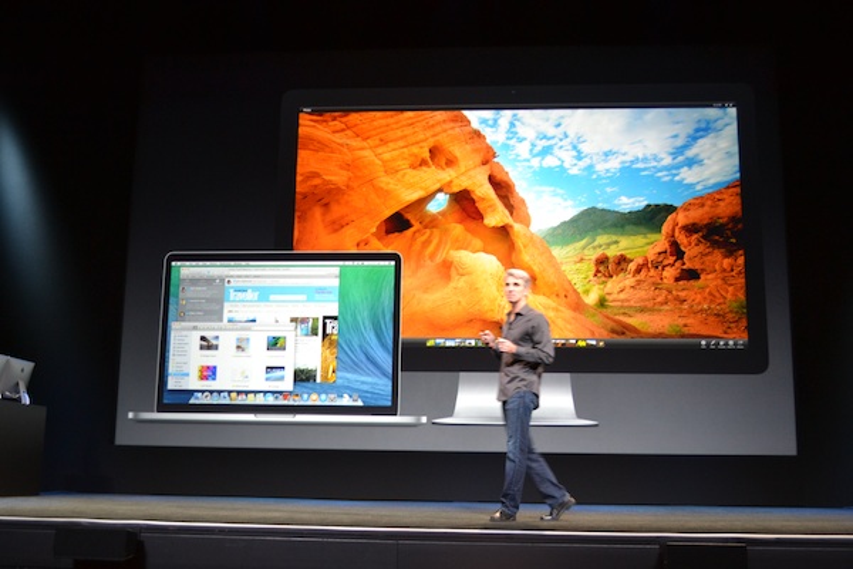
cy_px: 284
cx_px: 426
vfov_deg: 34.2
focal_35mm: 39
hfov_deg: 49.6
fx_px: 924
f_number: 4.2
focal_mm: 26
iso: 720
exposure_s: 1/15
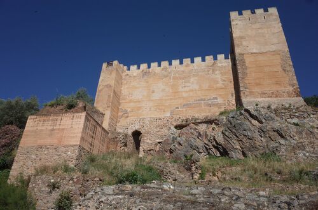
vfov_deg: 46.2
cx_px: 159
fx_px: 247
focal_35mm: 28
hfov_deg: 65.6
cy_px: 105
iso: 100
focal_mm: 18.3
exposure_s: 1/800
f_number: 5.6
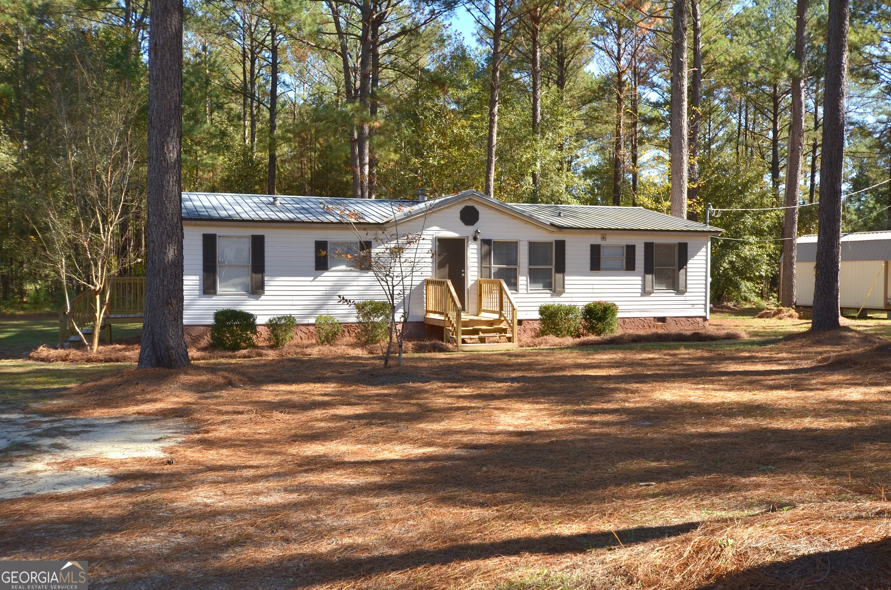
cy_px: 295
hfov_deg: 53.2
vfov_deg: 36.7
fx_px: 889
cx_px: 446
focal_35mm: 36
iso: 200
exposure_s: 1/200
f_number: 8
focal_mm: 24
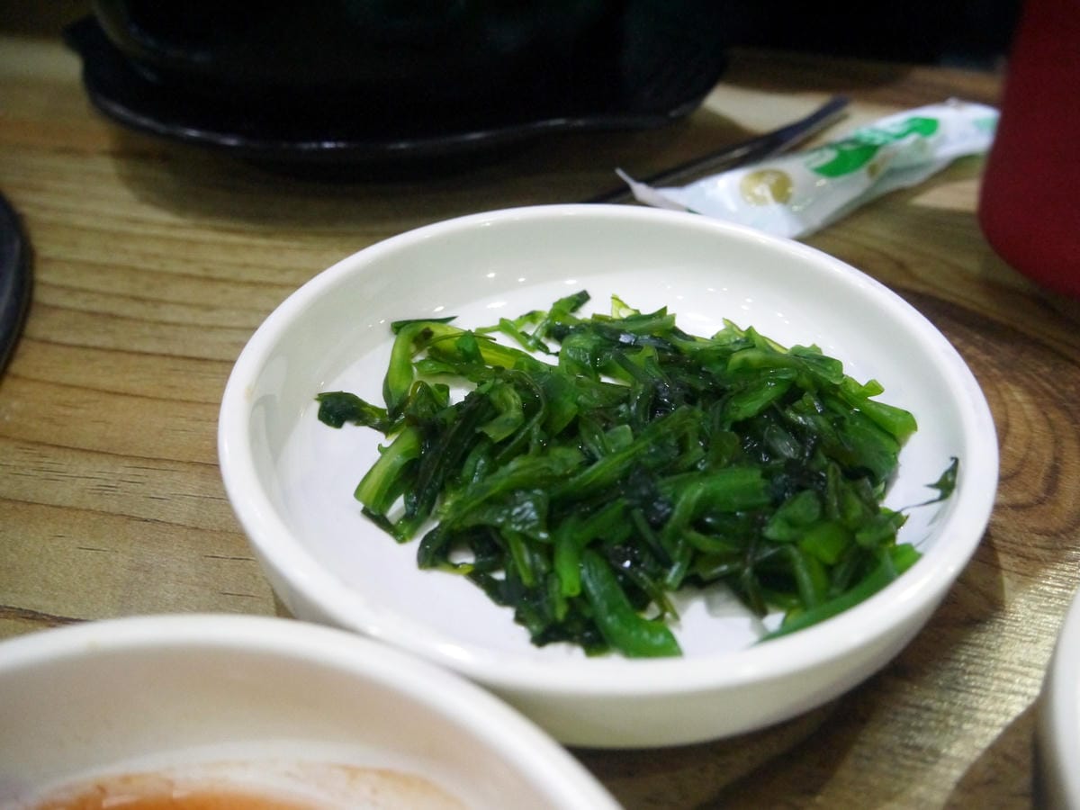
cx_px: 540
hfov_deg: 63.4
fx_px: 874
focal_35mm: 28
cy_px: 405
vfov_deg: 49.7
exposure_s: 1/50
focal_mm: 14
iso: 1600
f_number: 3.5
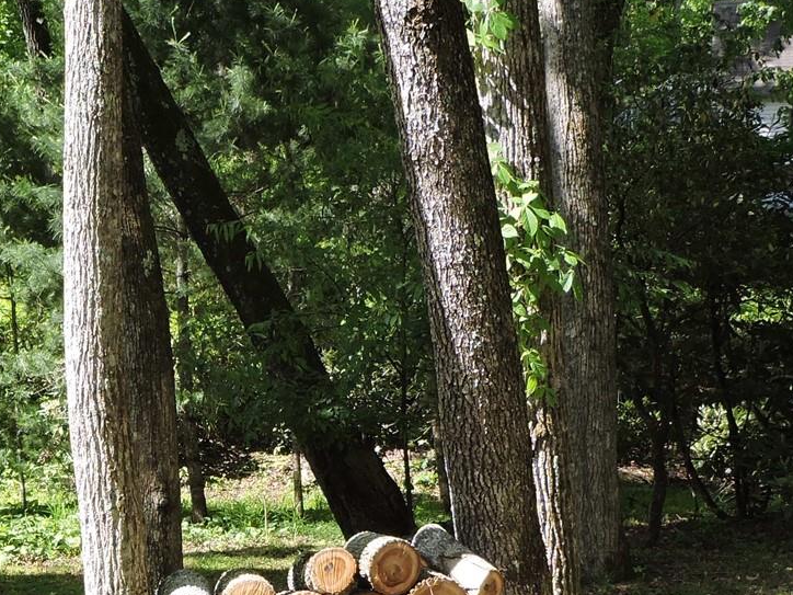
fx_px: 2268
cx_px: 123
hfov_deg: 19.6
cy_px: 564
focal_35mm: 99
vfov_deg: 14.7
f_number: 3.3
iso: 100
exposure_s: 1/250
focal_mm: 6.2
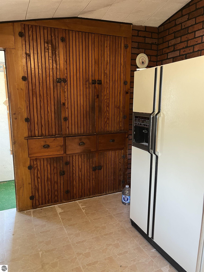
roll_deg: +0.4
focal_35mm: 26
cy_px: 136
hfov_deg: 53.1
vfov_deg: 67.3
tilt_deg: -10.5
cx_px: 102
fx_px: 204
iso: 320
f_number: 1.6
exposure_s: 1/60
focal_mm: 5.1
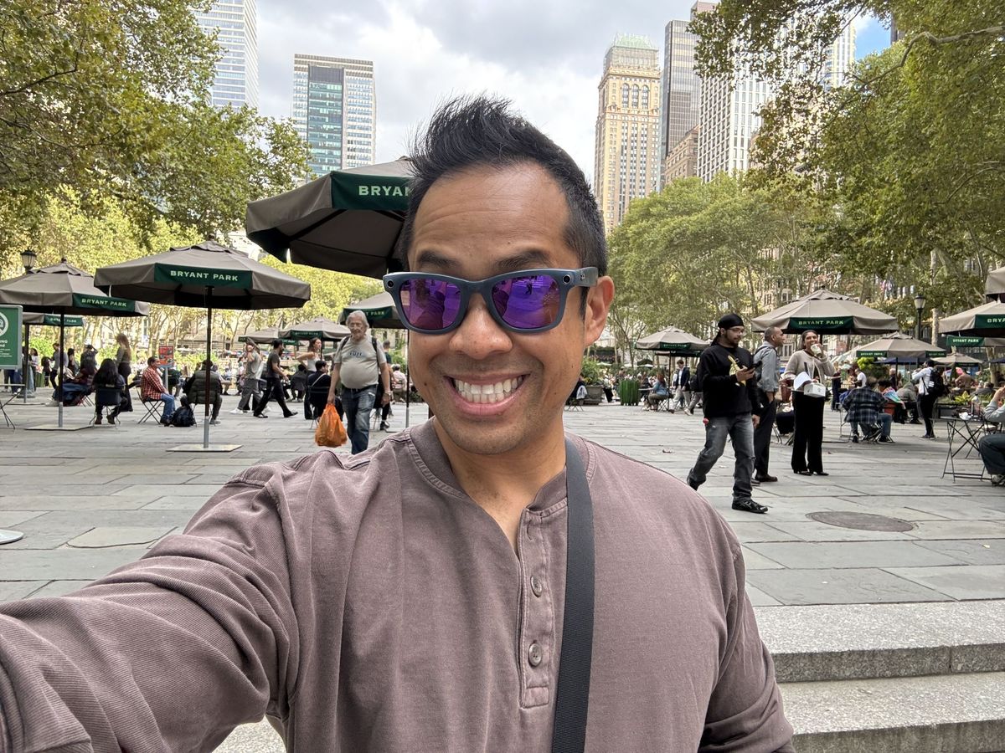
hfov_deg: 73.9
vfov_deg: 58.9
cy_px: 376
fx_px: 668
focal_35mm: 23
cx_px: 502
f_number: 1.9
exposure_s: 1/121
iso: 50
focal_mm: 2.69
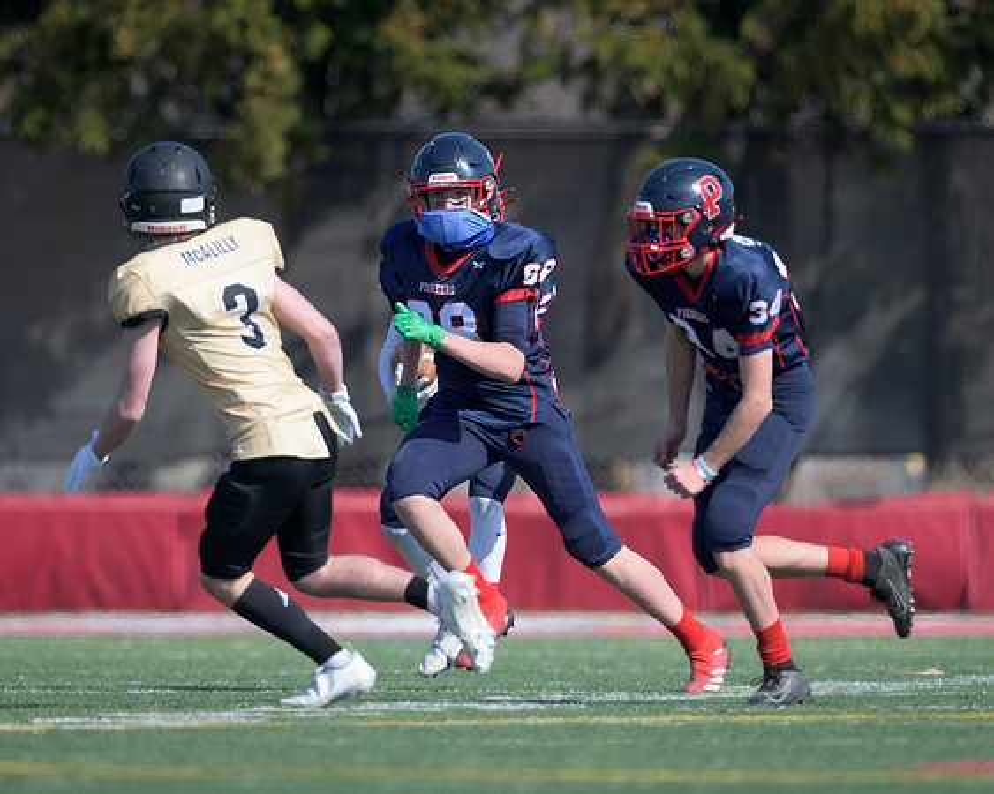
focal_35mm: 912
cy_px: 304
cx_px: 418
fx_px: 26822
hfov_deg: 2.1
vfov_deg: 1.7
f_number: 4
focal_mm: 500
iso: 400
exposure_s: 1/2500
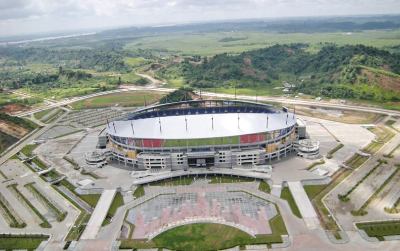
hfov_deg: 62.9
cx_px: 201
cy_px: 137
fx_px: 327
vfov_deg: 41.8
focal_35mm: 30
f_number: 5.6
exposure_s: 1/344
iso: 64
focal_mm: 4.7
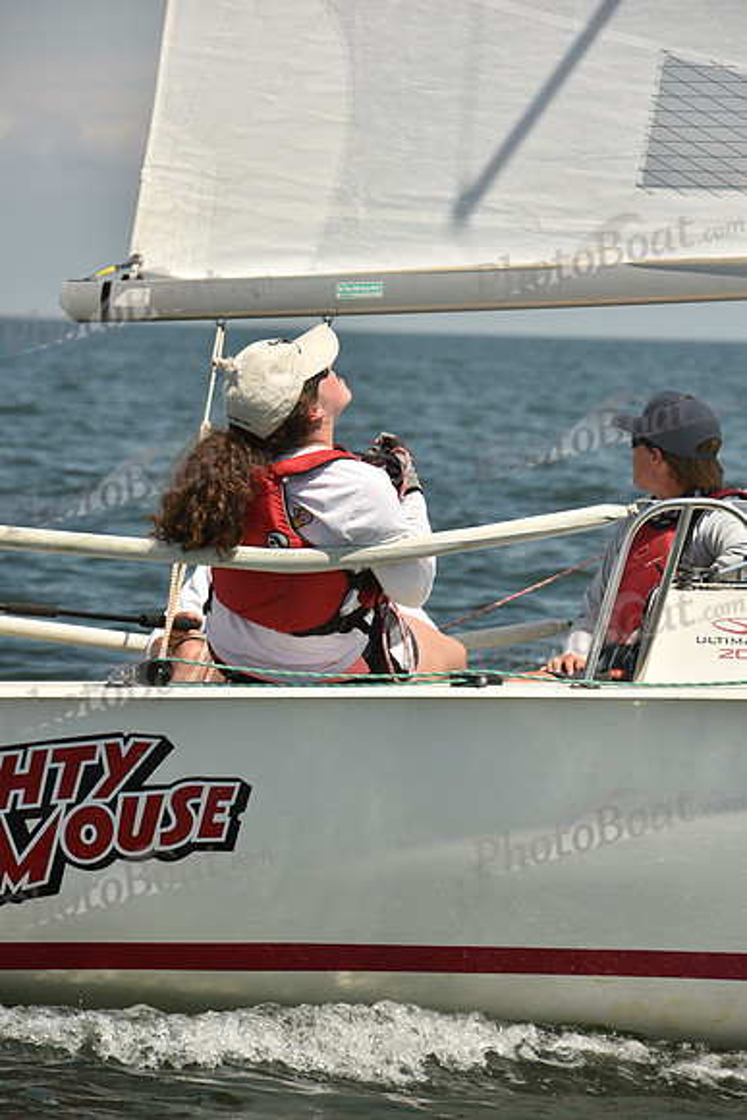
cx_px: 374
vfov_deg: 10.3
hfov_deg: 6.9
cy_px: 560
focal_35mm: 200
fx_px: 6221
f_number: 9
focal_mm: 200
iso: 320
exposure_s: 1/1250
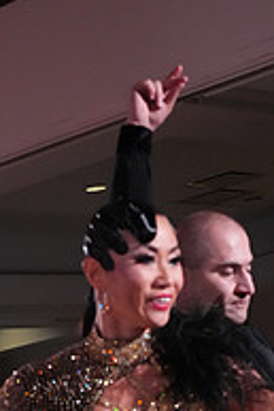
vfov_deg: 14.0
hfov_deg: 10.0
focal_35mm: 138
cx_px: 137
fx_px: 1573
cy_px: 598
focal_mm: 46
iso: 8000
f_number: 5.6
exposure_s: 1/400
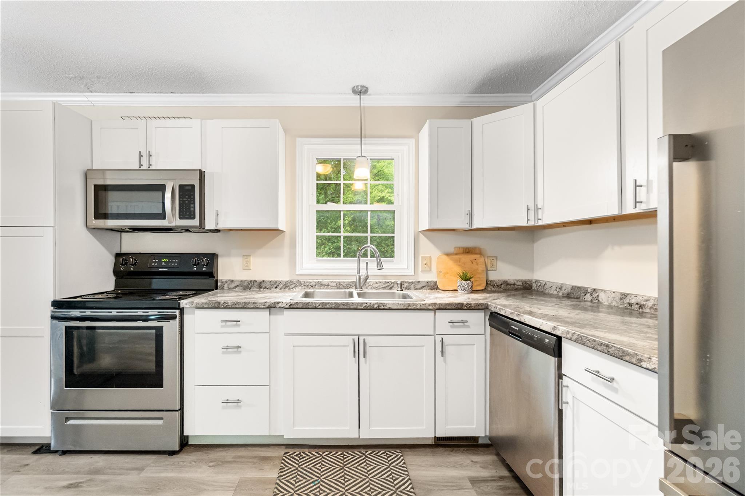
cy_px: 248
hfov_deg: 100.4
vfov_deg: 77.3
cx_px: 372
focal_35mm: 15
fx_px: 310
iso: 640
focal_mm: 10
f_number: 4.5
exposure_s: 1/30
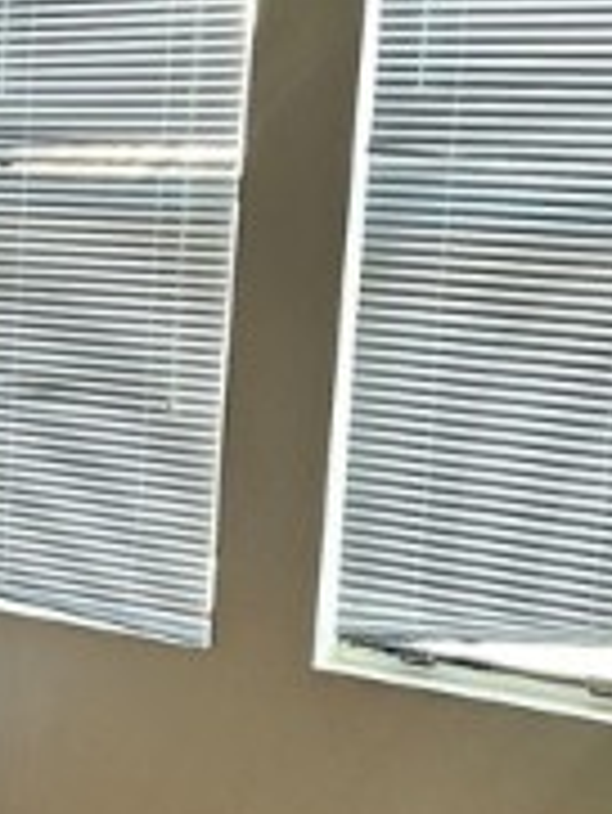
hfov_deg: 13.2
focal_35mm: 102
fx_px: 2402
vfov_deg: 19.2
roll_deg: -1.1
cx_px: -464
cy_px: 517
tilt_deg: -8.5
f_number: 1.78
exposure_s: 1/60
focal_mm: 6.86
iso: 250
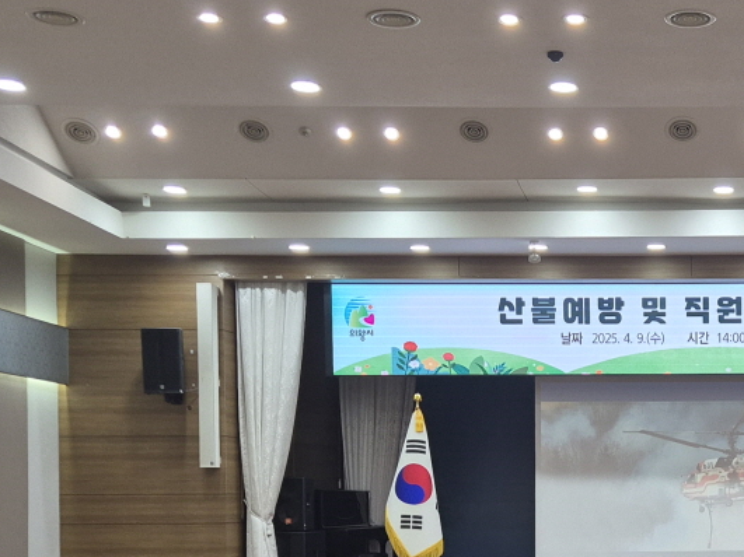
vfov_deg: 22.0
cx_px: 738
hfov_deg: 28.1
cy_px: 503
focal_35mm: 65
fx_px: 1397
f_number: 1.8
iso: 125
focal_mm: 5.4
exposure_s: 1/120
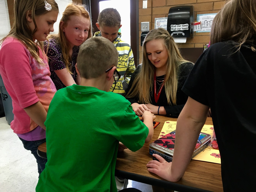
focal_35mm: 29
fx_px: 214
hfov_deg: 61.7
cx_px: 128
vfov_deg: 48.2
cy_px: 96
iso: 80
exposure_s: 1/30
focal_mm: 4.15
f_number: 2.2
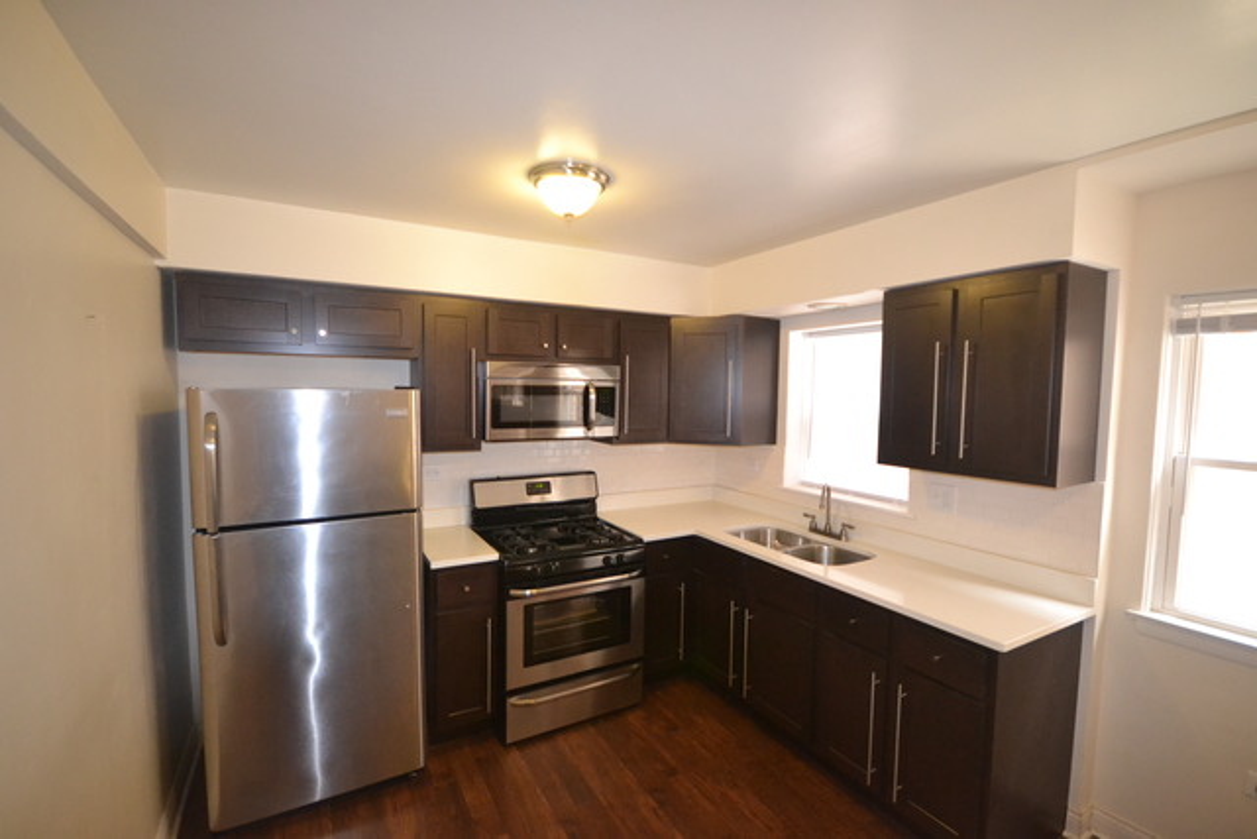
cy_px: 420
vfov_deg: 77.4
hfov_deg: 100.4
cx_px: 628
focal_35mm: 15
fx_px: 524
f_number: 4
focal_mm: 10
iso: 2500
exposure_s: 1/60
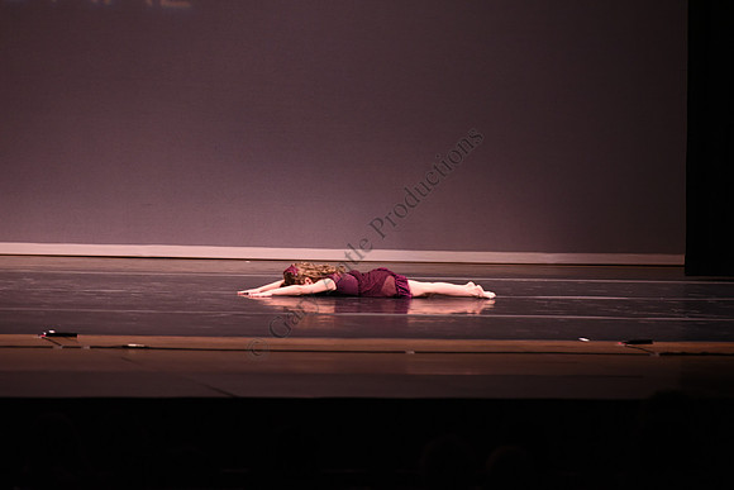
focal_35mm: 200
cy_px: 245
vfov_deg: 6.9
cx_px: 367
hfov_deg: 10.3
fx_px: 4079
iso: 2000
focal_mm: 200
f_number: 4
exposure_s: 1/250
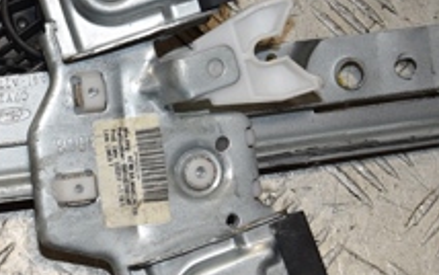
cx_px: 35
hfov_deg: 17.2
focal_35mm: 119
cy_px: -4
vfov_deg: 10.9
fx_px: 1424
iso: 800
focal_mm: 26
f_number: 10
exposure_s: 1/200
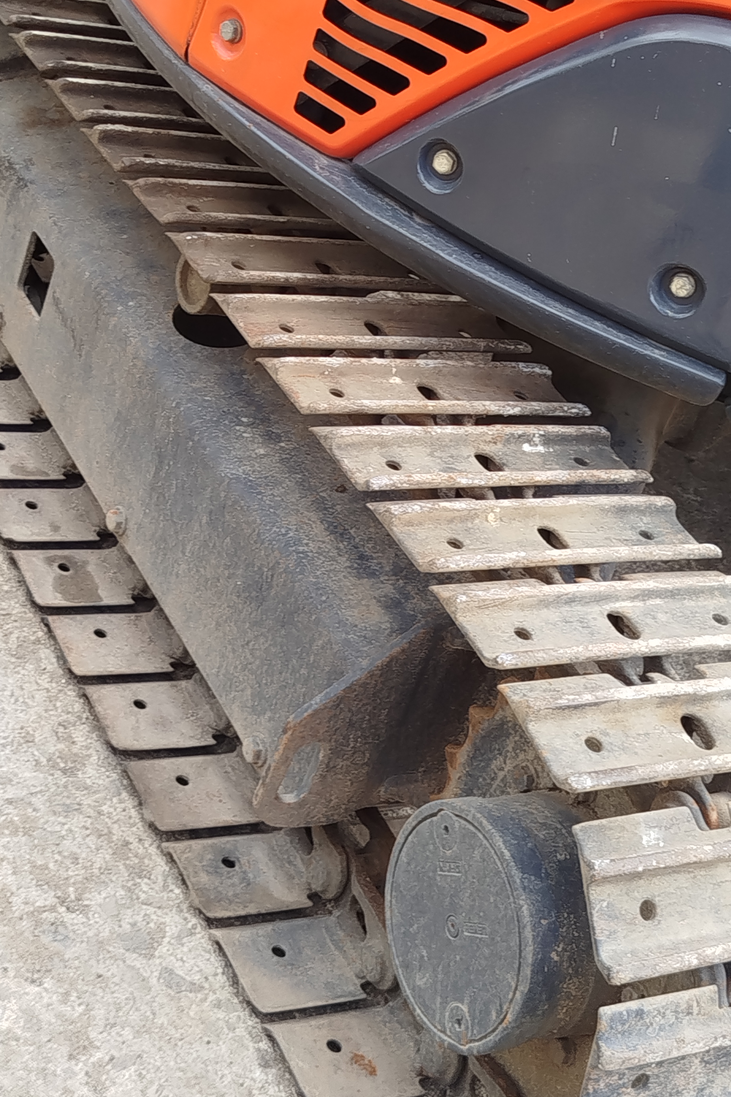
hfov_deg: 18.9
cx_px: 357
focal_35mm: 72
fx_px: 2193
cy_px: 364
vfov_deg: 27.9
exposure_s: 1/188
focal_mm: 5.31
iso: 50
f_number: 1.7
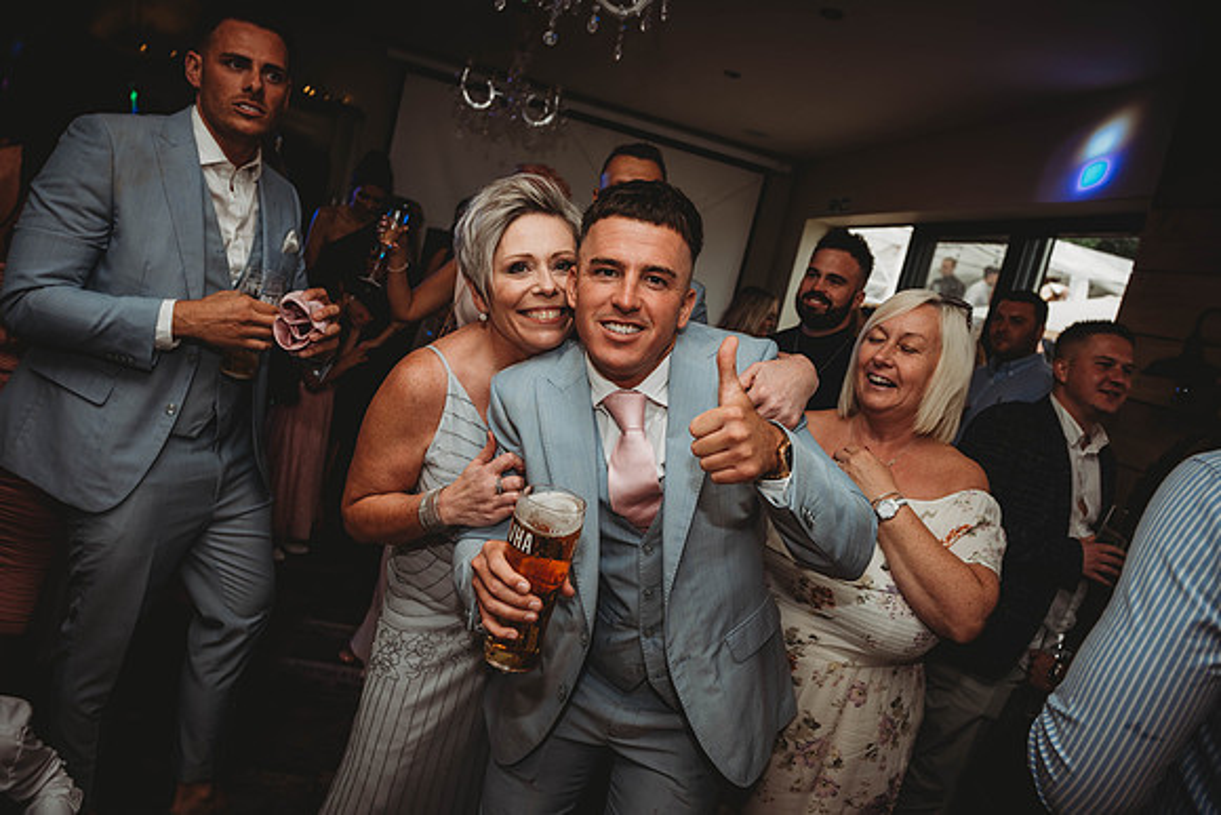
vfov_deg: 53.2
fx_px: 814
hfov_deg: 73.7
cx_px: 610
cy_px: 408
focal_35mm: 24
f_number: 4.5
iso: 400
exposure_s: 1/60
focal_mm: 24
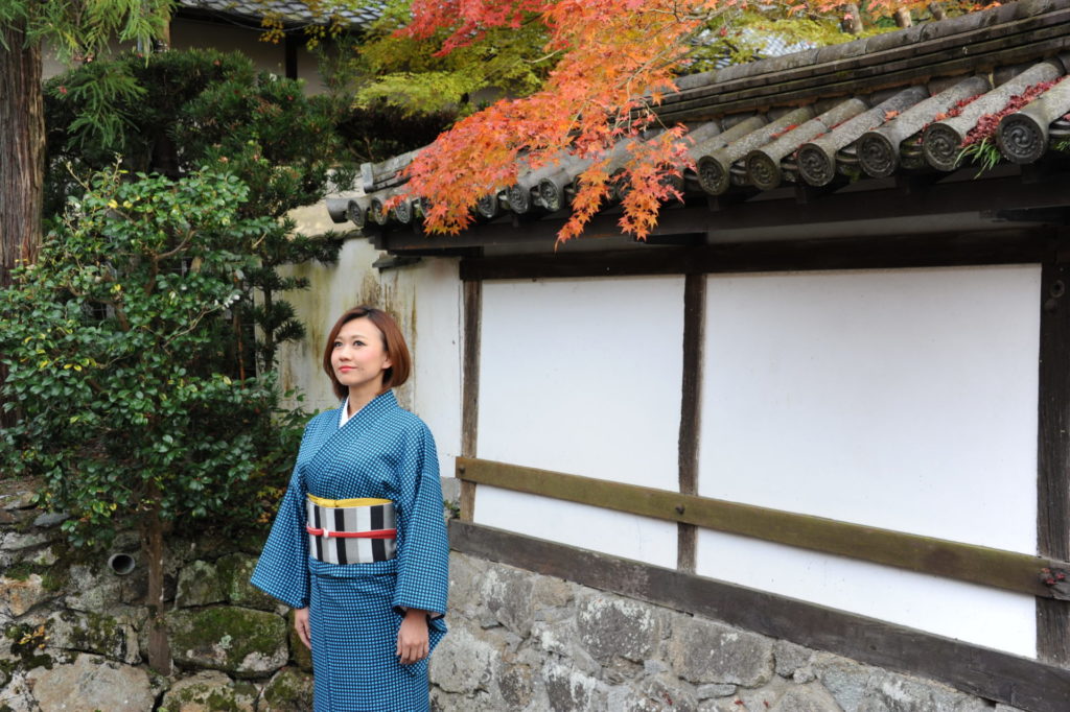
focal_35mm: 48
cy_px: 356
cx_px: 535
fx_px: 1426
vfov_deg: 28.1
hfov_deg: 41.1
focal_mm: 48
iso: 800
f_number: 7.1
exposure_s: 1/200
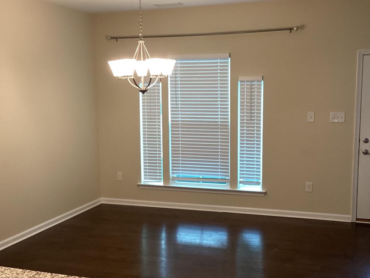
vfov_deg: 33.6
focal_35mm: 43
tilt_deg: -7.9
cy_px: 153
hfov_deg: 43.8
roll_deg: +0.4
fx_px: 460
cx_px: 187
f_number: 2.4
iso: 160
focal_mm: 3.3
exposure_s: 1/60
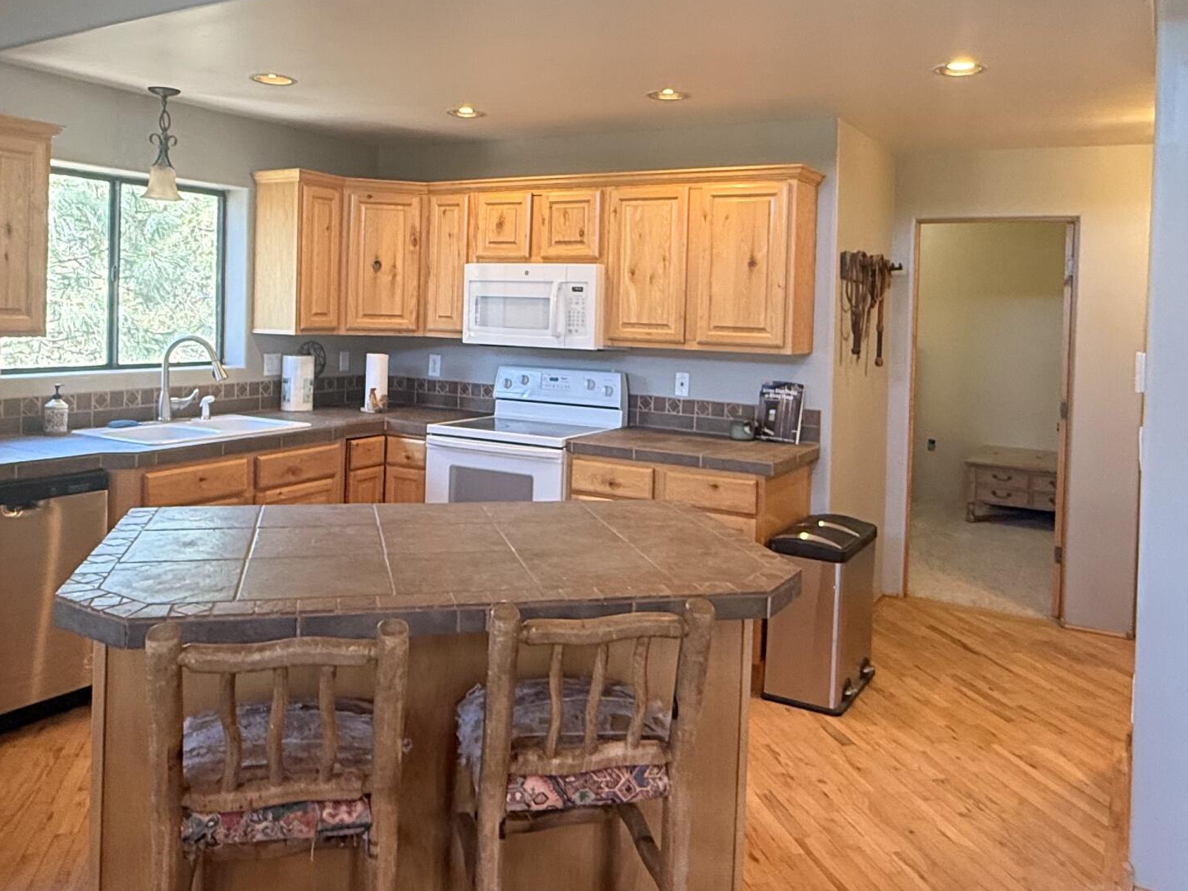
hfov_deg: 61.7
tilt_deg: -0.1
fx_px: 995
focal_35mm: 29
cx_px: 580
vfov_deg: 47.7
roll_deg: -1.7
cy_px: 328
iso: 250
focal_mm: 2.22
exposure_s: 1/120
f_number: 2.2
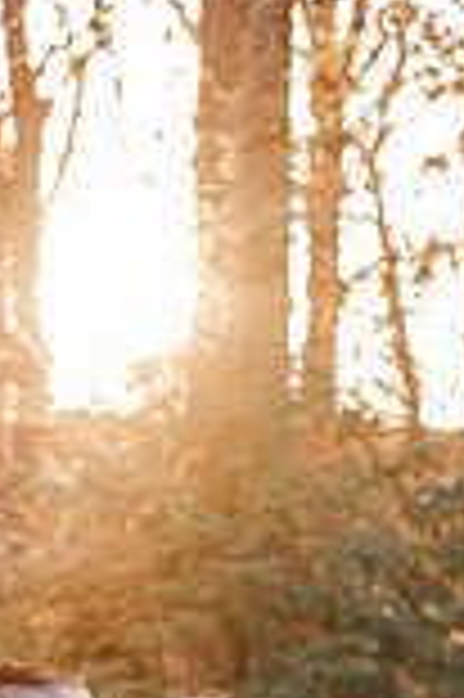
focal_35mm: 247
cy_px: 950
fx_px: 4786
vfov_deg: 8.2
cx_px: 81
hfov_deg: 5.5
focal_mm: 85
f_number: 3.5
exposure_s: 1/320
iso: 400
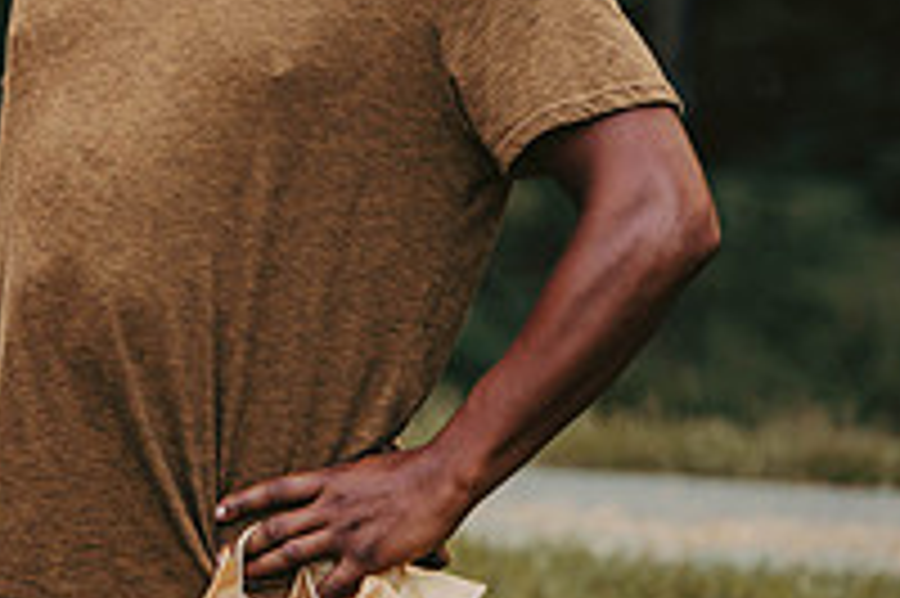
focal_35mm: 435
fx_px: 10866
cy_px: 187
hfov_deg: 4.7
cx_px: -279
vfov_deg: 3.2
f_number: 3.5
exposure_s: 1/125
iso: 250
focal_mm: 150
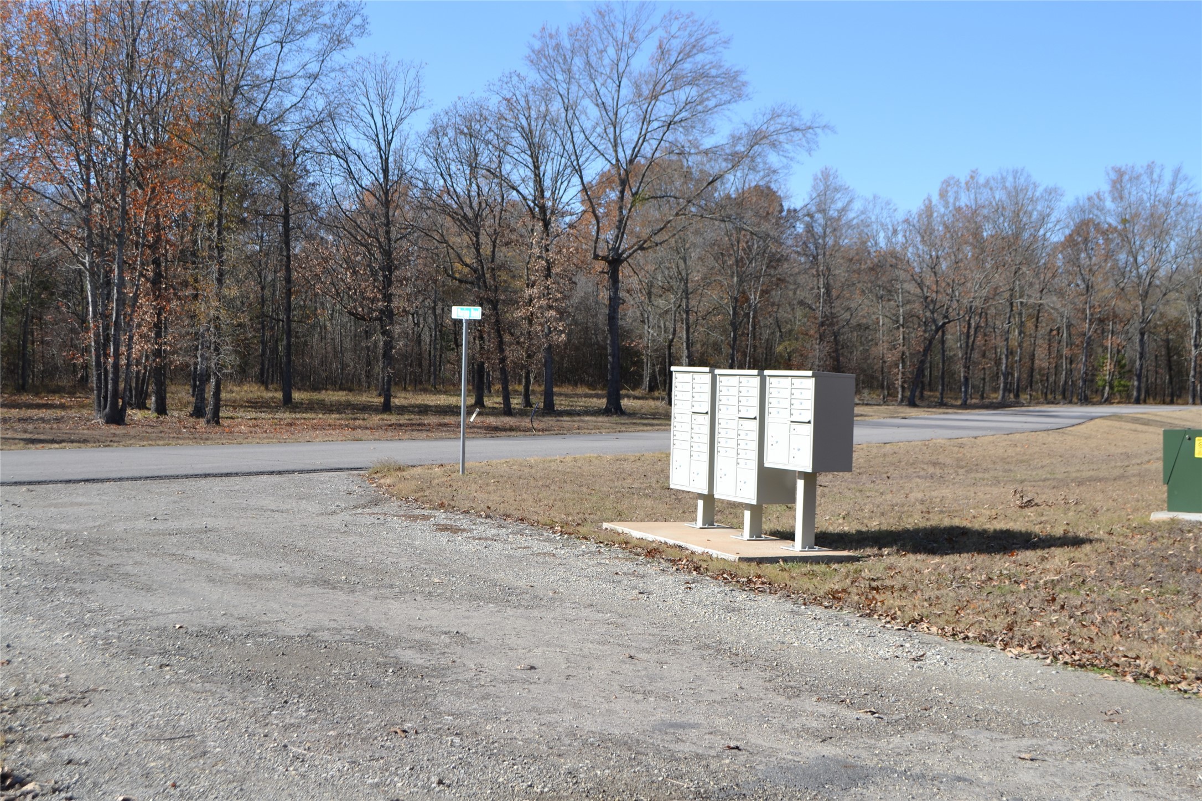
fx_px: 1502
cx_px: 601
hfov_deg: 43.6
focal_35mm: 45
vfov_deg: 29.9
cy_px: 400
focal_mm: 30
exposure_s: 1/200
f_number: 7.1
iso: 100
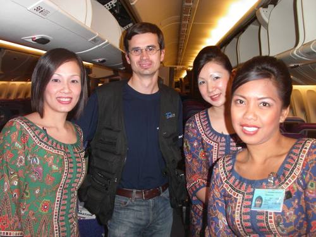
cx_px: 158
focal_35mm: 38
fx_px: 347
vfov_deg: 37.7
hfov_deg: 49.0
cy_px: 118
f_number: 2.8
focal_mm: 7.8
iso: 100
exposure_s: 1/30
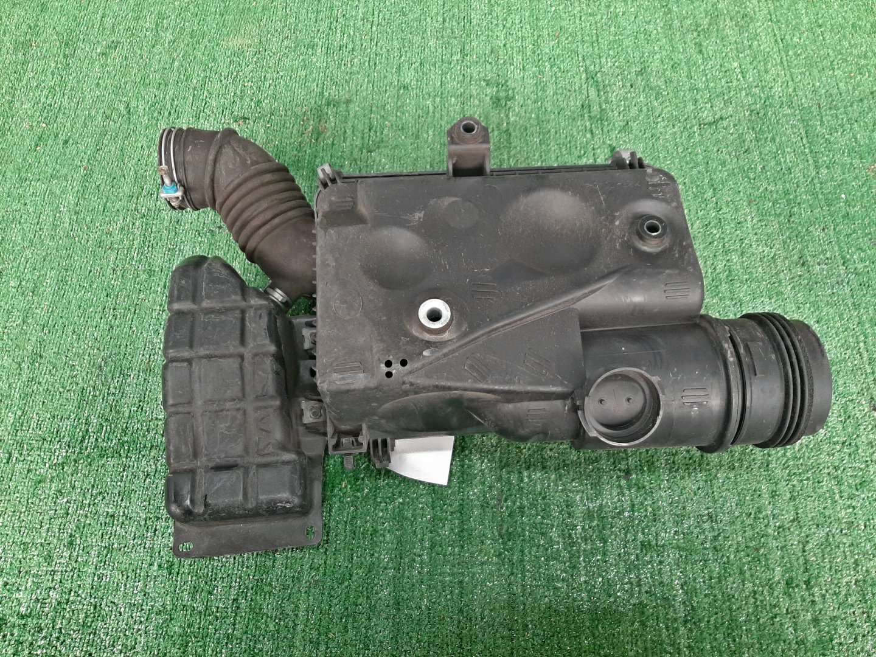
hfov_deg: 67.3
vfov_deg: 53.1
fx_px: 658
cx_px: 438
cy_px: 328
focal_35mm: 26
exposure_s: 1/50
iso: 160
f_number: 1.7
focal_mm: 3.93
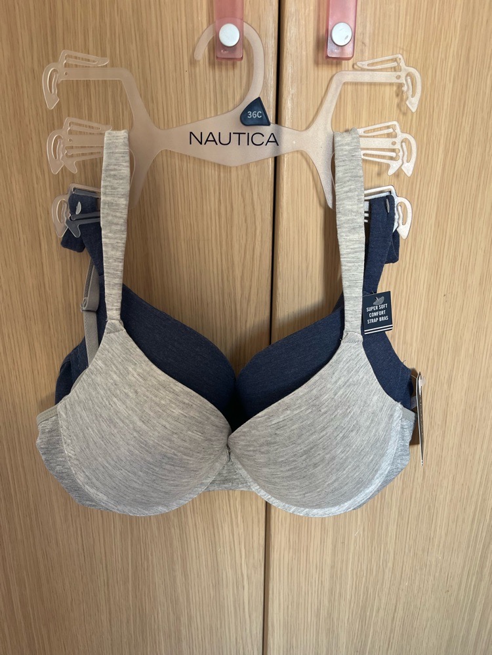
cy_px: 328
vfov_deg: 67.3
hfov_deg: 53.1
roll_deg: +0.5
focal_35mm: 26
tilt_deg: -18.1
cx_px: 246
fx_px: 493
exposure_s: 1/116
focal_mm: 5.1
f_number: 1.6
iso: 125
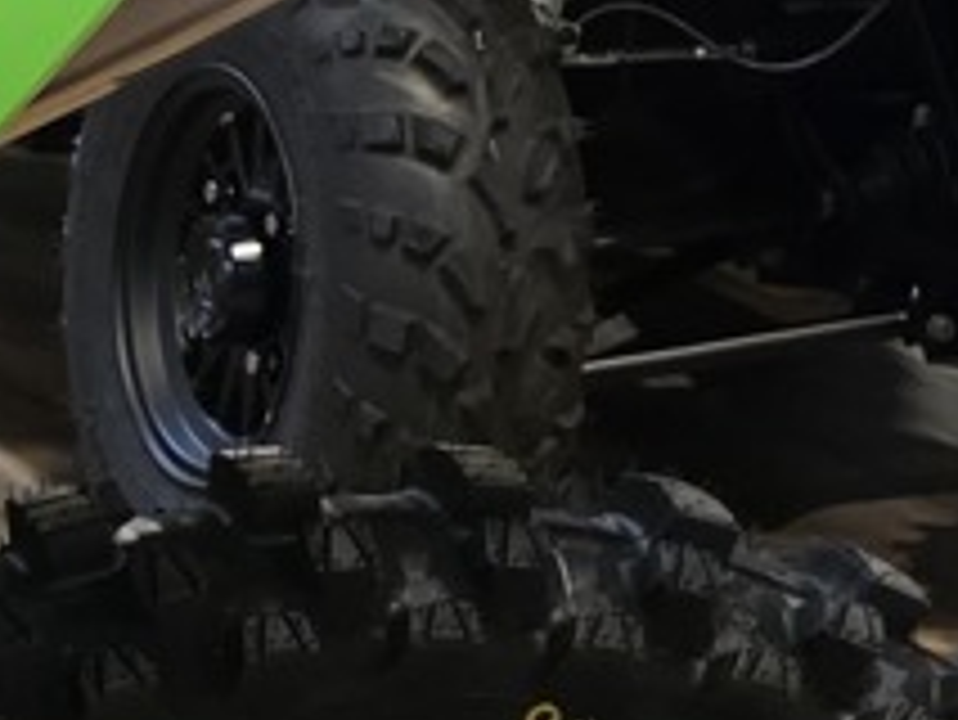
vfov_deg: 8.6
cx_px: -1660
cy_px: 392
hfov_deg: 9.5
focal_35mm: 173
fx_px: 4790
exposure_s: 1/120
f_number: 1.7
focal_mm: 6.3
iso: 1000
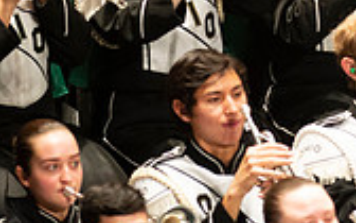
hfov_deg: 2.0
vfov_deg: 1.2
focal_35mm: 1058
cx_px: 375
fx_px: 10265
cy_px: -170
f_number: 2.8
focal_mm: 300
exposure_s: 1/500
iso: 3200
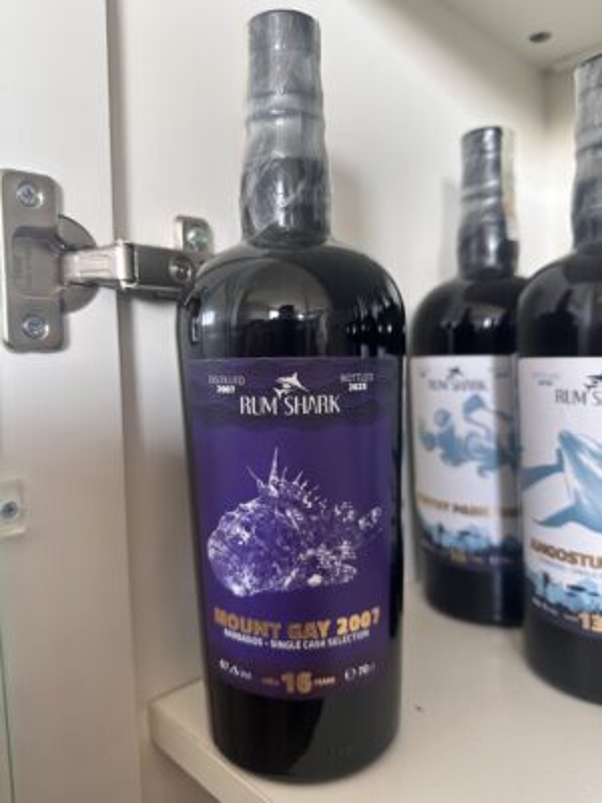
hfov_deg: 56.8
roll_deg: +0.9
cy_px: 402
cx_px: 301
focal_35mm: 24
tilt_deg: -2.8
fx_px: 557
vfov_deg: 71.6
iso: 250
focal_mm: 6.86
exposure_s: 1/60
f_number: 1.78
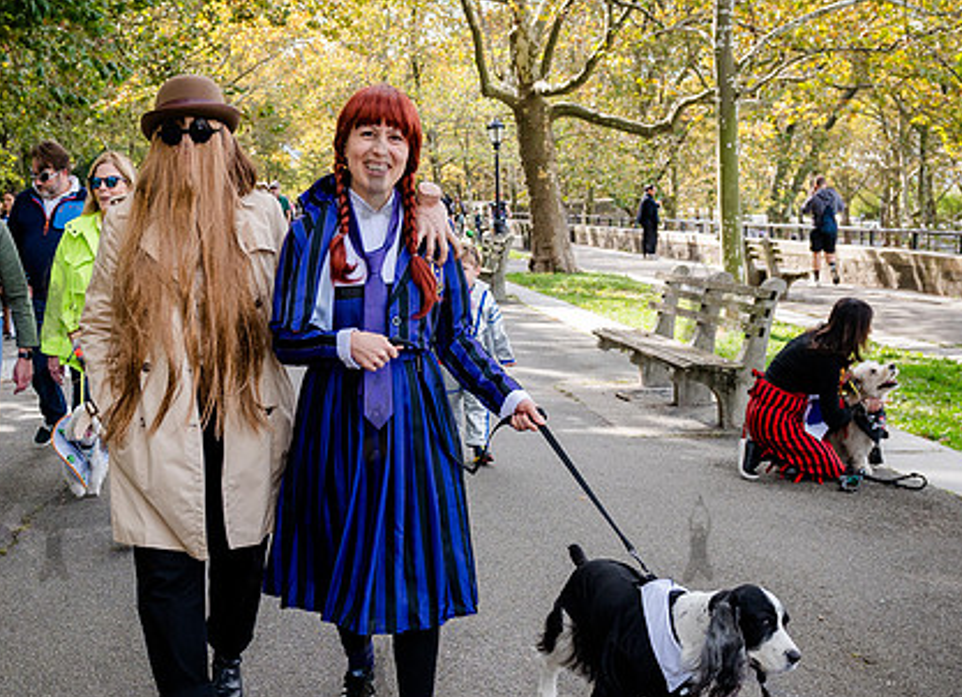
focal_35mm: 47
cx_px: 326
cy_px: 437
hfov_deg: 40.4
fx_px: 1290
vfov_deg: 30.1
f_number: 5
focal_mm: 24
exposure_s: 1/640
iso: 1000
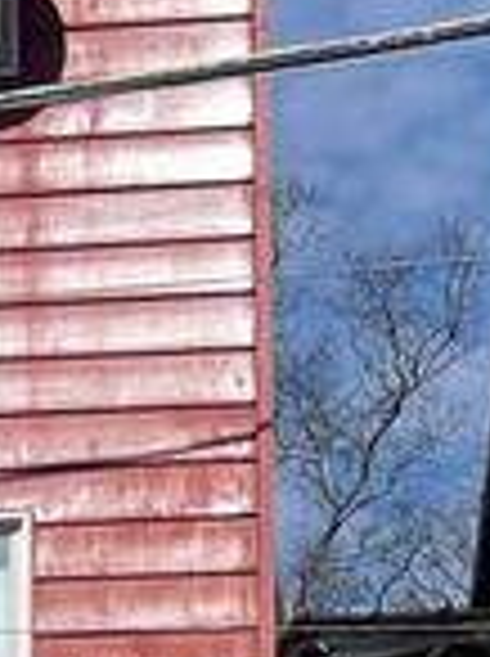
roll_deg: -0.5
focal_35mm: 185
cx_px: -593
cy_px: 1278
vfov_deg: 10.0
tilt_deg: +5.1
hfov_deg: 7.6
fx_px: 3502
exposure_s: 1/6250
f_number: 1.6
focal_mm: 5.1
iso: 32
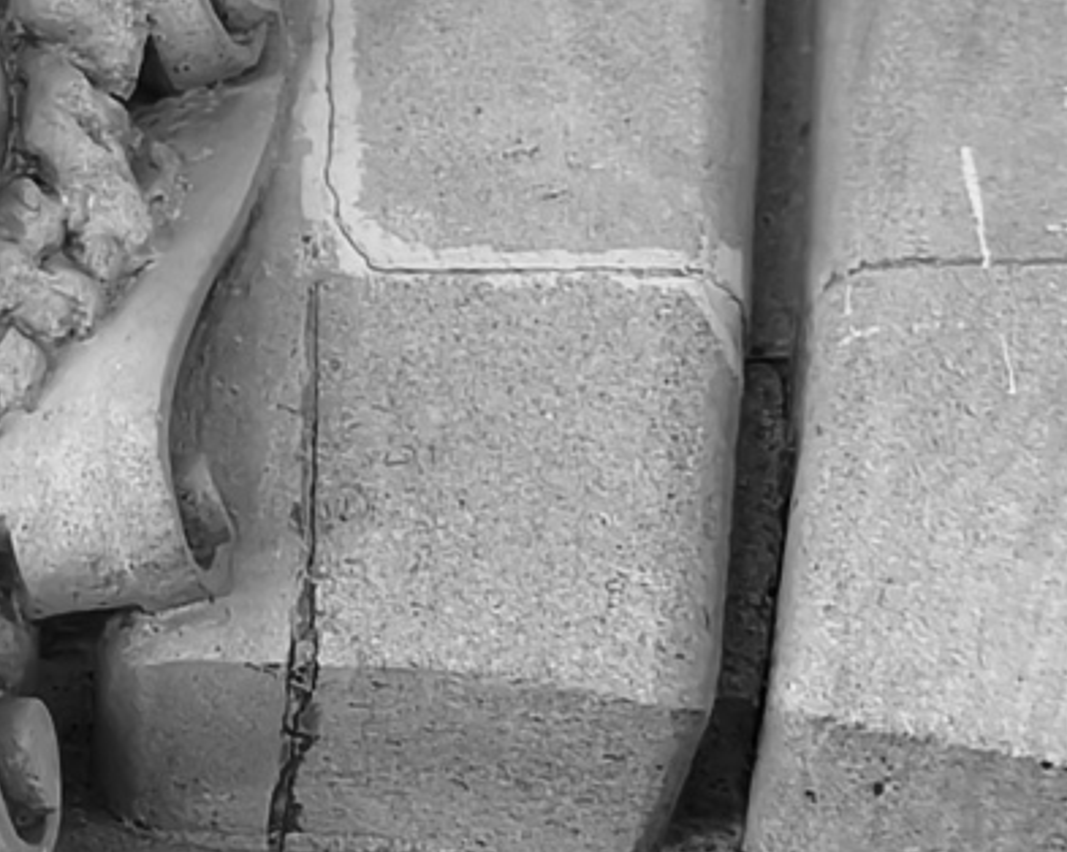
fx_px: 6502
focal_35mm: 206
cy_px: 57
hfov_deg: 9.3
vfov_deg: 7.5
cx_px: -236
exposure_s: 1/146
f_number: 4
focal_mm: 3.95
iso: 50
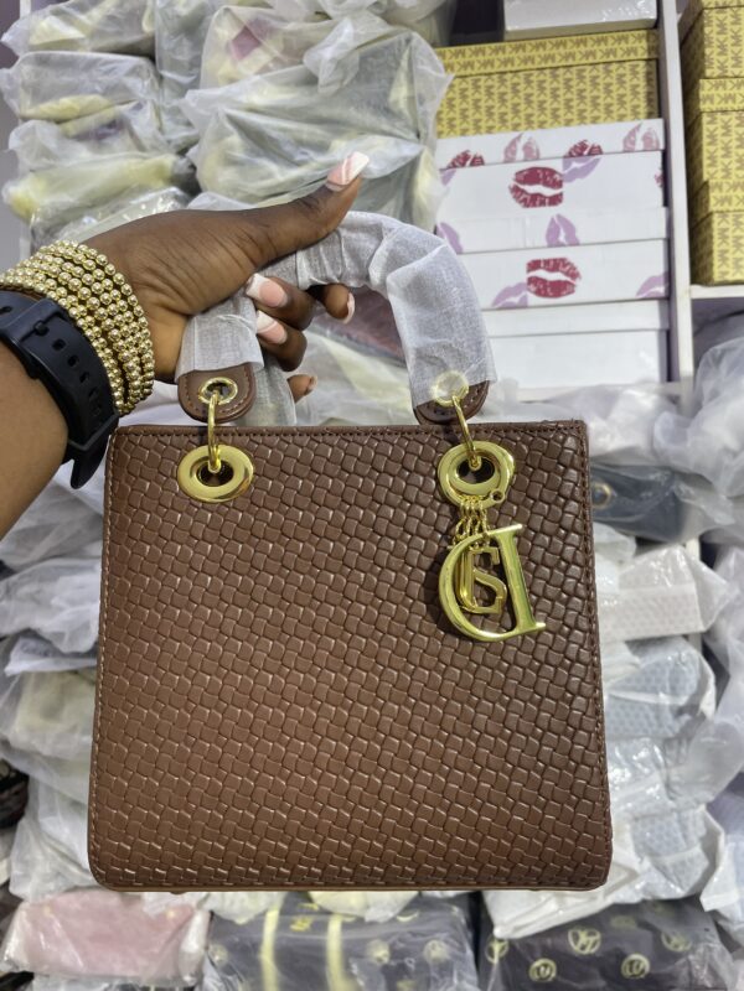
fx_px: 745
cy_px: 496
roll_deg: +2.3
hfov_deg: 53.1
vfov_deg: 67.3
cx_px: 372
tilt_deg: -1.7
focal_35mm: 26
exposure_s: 1/100
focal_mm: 4.2
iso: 50
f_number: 1.6
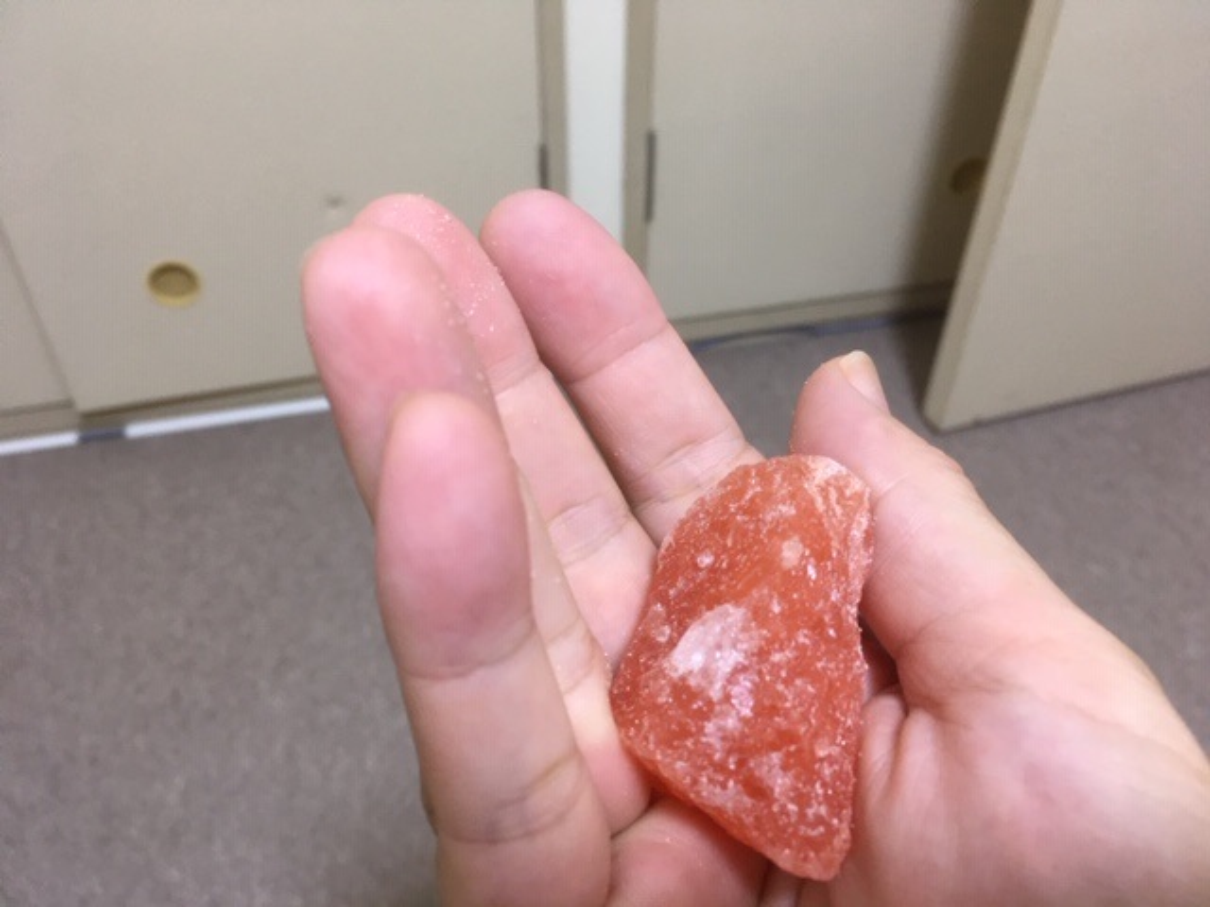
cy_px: 454
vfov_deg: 48.2
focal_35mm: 29
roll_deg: -0.8
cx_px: 605
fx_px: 1014
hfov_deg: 61.7
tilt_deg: -42.4
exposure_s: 1/30
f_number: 2.2
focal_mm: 4.15
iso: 125
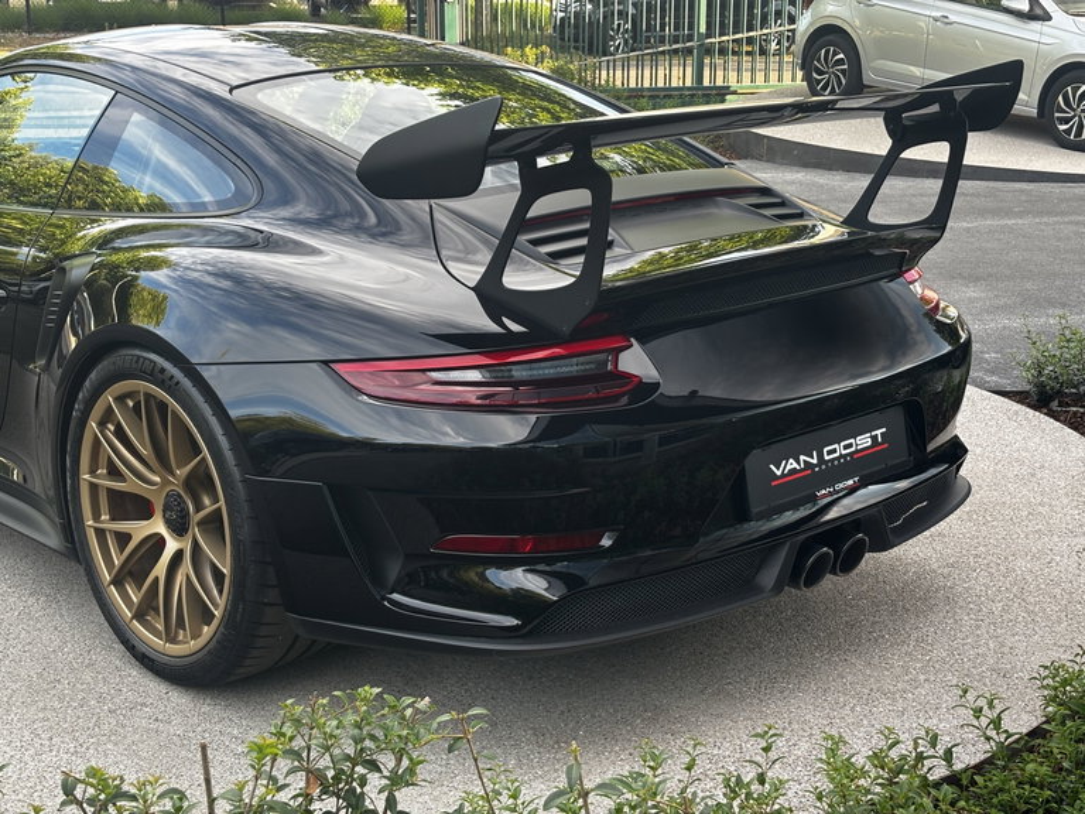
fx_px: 1630
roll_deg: -0.9
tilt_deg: -15.7
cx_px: 542
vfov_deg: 28.0
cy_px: 407
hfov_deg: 36.8
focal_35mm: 52
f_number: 1.6
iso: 50
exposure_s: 1/95
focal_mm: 5.96
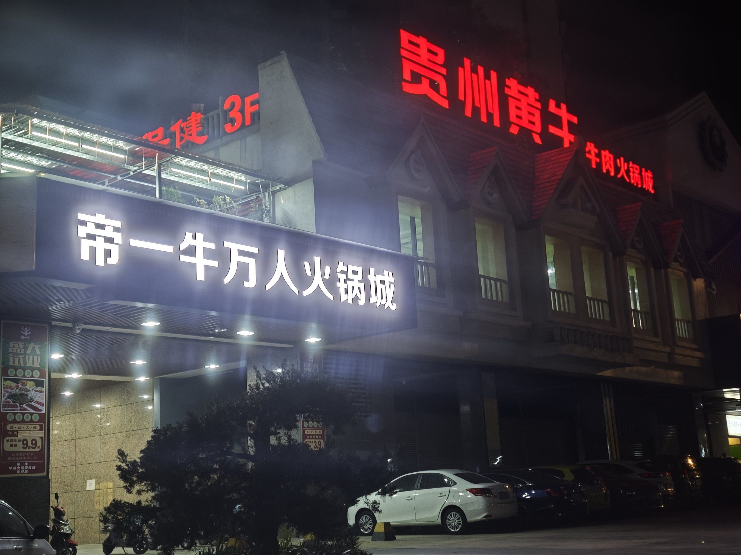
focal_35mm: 47
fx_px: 1006
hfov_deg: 40.4
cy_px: 278
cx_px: 370
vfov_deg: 30.9
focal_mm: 6.55
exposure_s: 1/50
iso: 640
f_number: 1.6
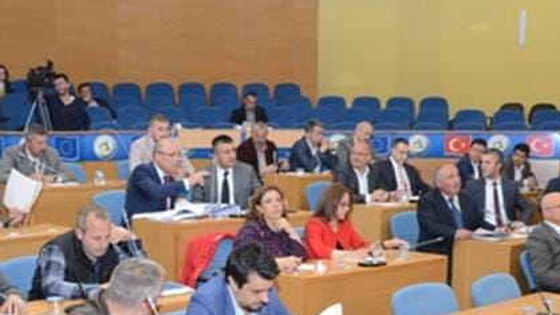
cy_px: 310
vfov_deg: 21.5
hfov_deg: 38.5
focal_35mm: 54
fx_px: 802
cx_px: 257
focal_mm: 18
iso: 1600
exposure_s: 1/250
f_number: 3.5
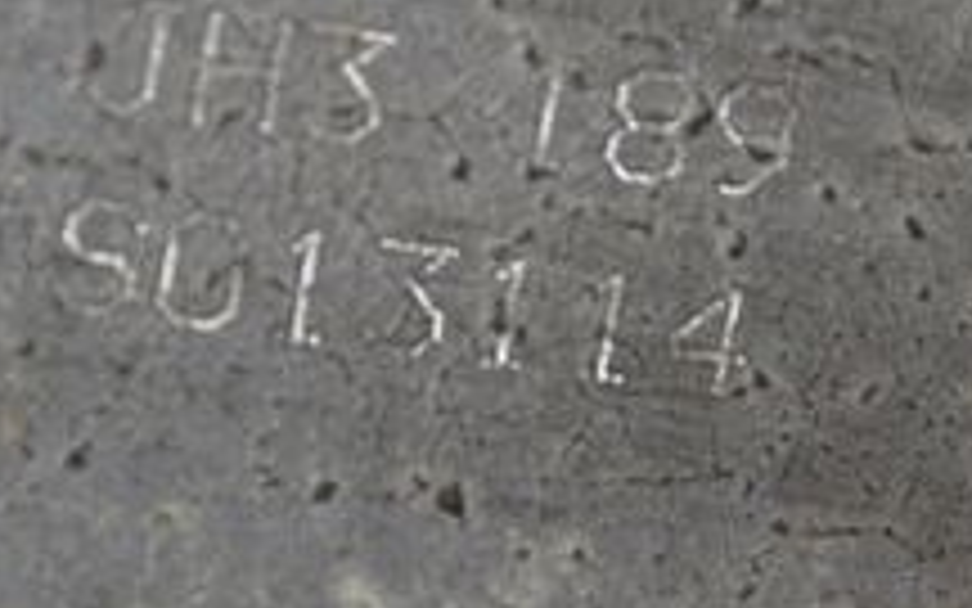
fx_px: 11046
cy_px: 144
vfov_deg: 3.1
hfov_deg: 5.0
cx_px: 459
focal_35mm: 417
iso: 800
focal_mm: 92
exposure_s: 1/60
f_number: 5.6
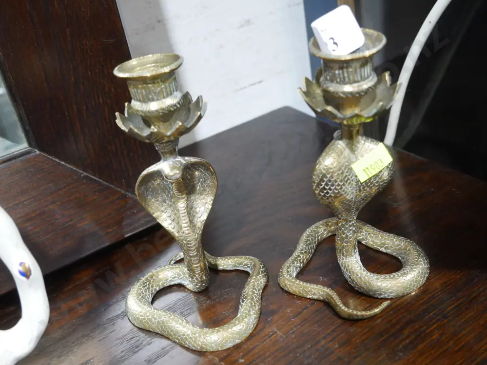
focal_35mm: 41
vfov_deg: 35.1
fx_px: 577
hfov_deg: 45.8
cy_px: 182
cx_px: 243
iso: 2500
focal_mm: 20
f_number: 4.5
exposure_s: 1/60
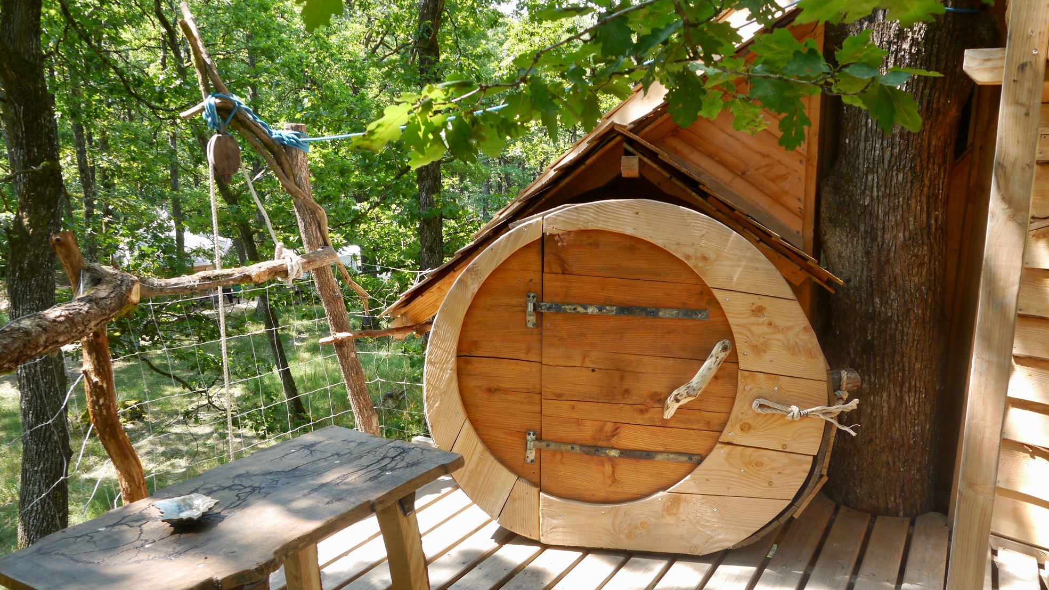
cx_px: 529
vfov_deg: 37.7
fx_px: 862
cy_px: 329
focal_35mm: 31
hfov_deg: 62.6
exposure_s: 1/60
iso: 250
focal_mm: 14
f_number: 8
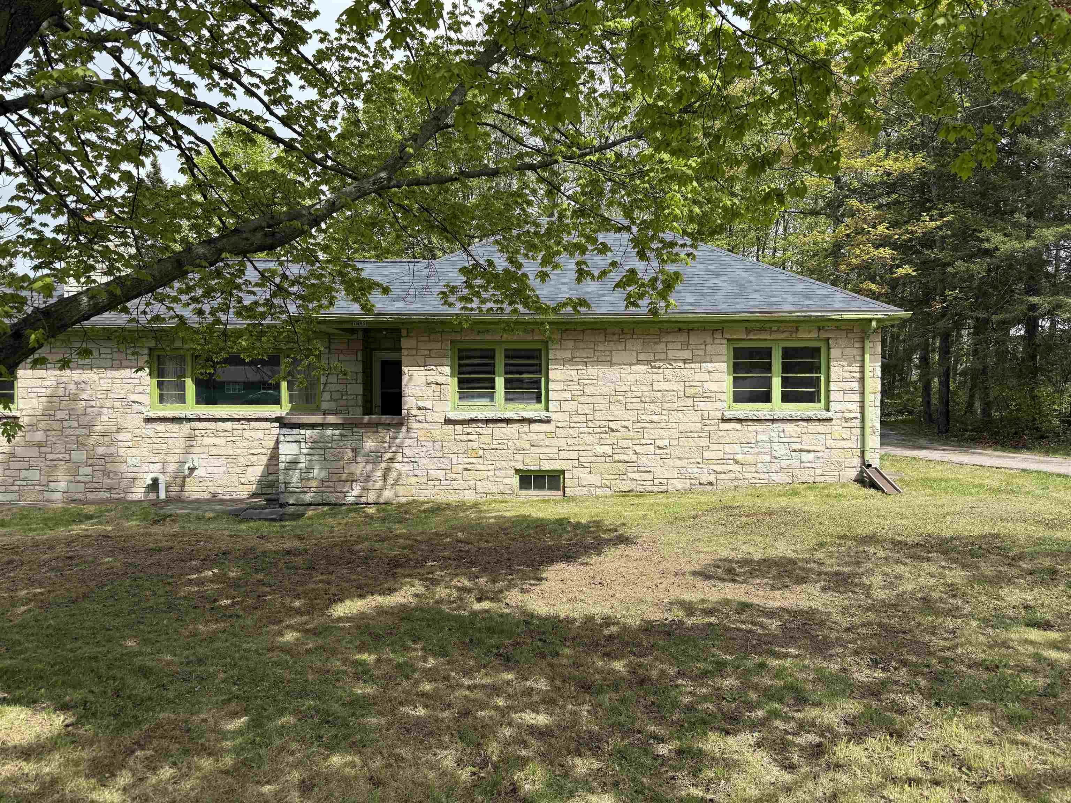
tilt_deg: +0.0
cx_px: 536
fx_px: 743
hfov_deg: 71.6
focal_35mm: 24
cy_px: 402
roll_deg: -0.9
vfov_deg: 56.8
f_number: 1.78
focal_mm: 6.76
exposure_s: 1/3279
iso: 80
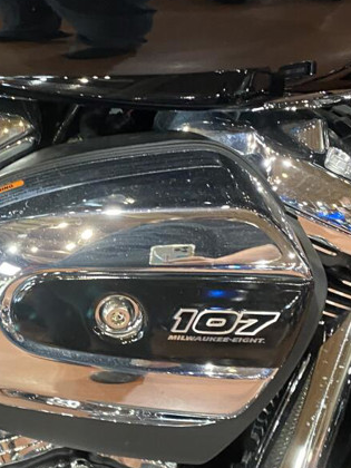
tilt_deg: -35.3
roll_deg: -0.8
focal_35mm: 66
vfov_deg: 29.4
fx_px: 892
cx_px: 42
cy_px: 266
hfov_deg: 21.8
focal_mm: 4.25
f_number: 1.8
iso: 400
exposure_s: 1/40
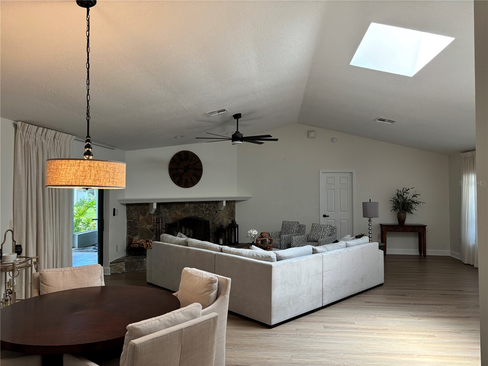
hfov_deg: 67.3
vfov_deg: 53.1
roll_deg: +0.1
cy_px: 183
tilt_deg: +0.7
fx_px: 367
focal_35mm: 26
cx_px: 244
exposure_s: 1/120
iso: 125
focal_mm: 5.96
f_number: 1.6
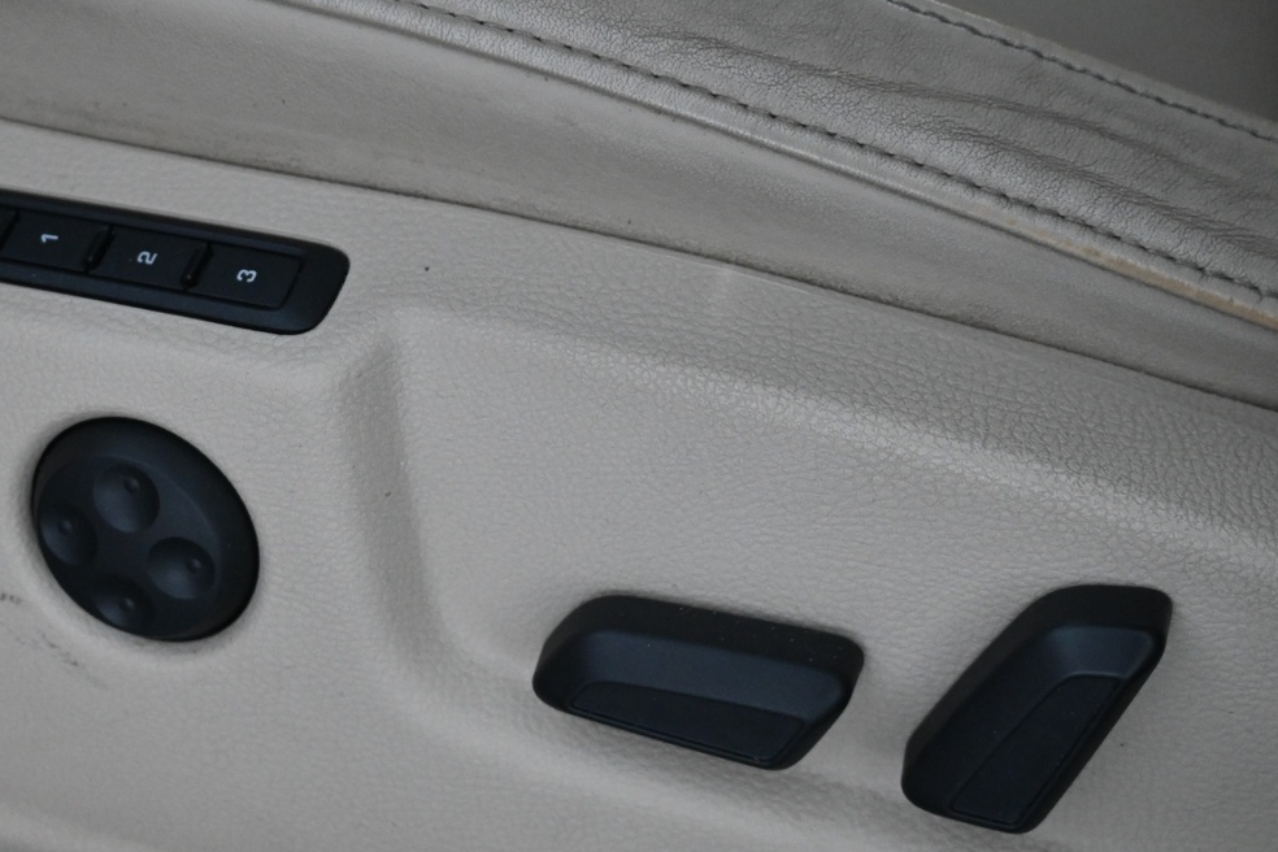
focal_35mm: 57
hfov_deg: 35.0
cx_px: 501
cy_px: 456
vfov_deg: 23.8
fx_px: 2017
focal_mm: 23
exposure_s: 1/40
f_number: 4.2
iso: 2000
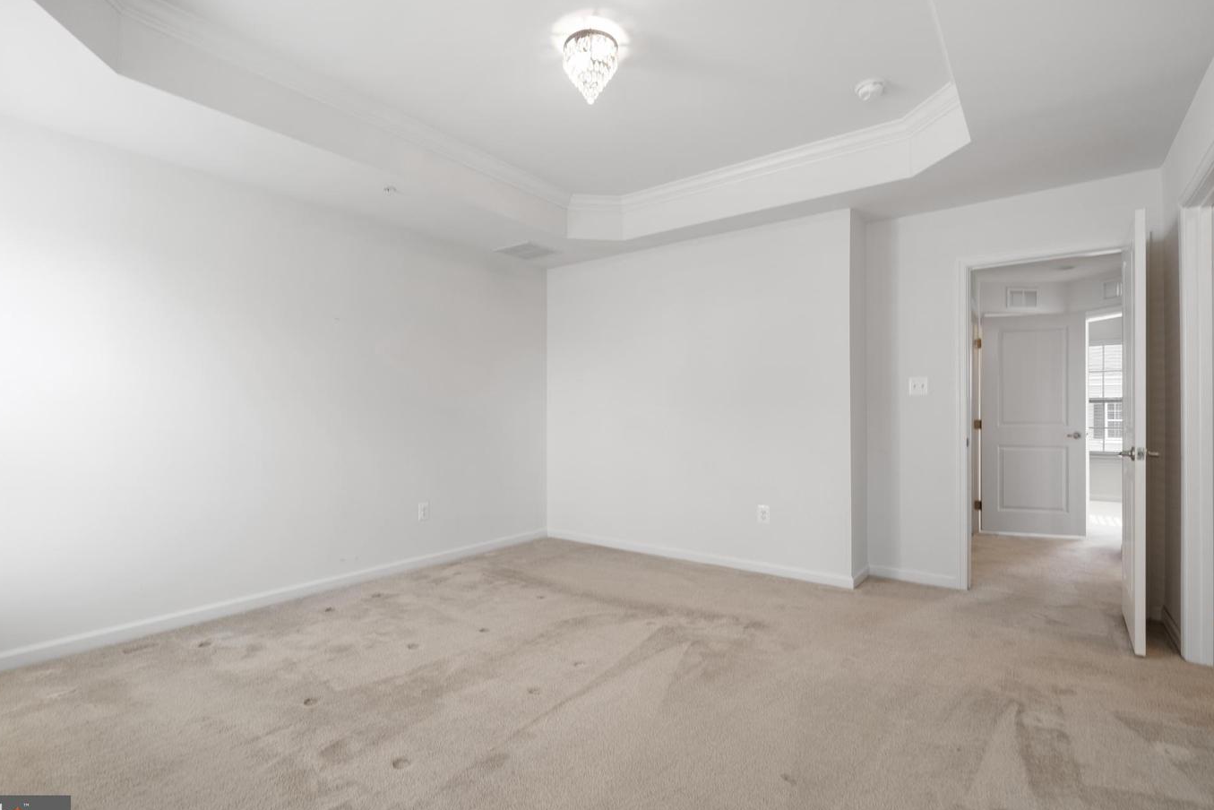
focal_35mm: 17
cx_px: 576
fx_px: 573
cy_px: 411
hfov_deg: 93.2
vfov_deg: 70.5
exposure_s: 1/5
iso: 200
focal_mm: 16
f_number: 8
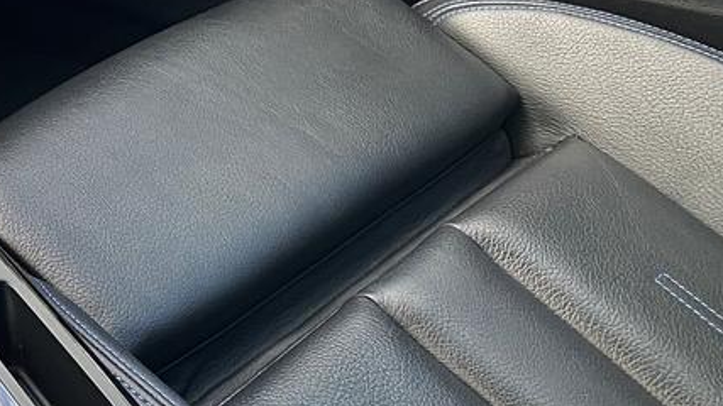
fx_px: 1629
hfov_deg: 22.7
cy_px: -183
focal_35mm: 85
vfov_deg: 13.5
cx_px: -185
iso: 125
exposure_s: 1/54
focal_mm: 4.25
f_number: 1.8
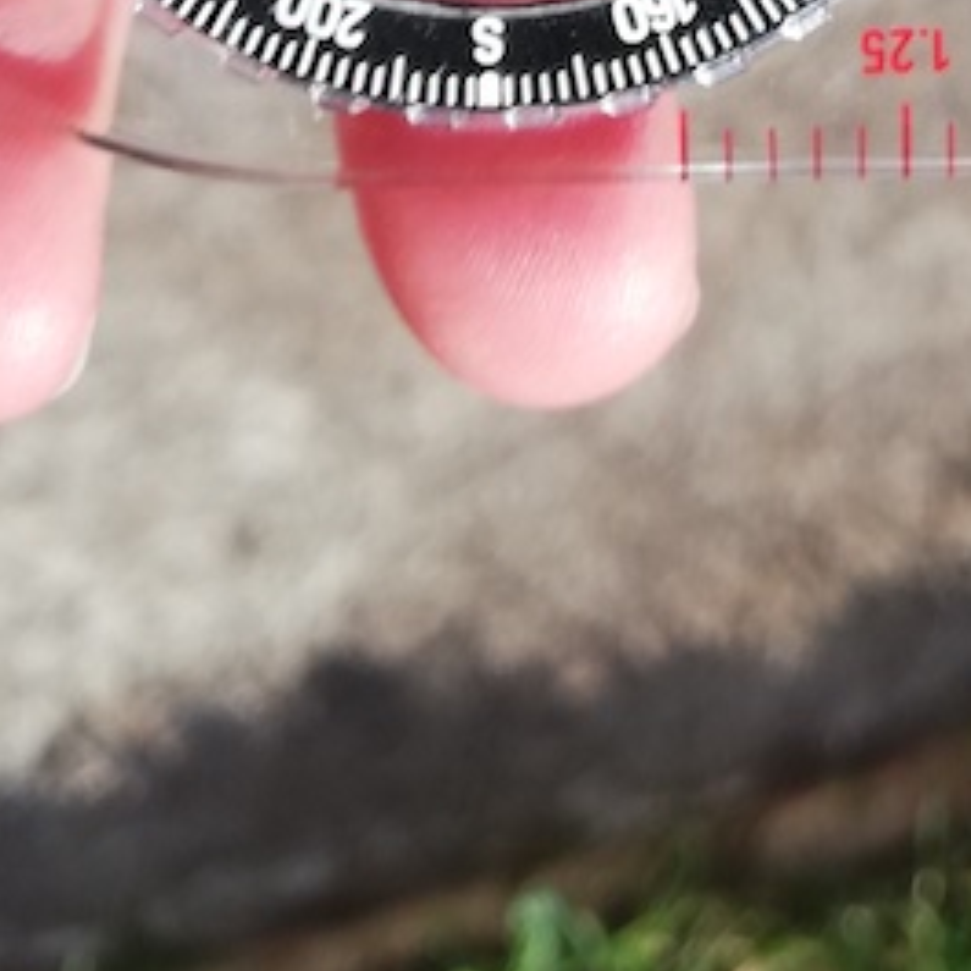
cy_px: -559
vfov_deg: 18.5
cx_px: 1015
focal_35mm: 81
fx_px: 2571
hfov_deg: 20.6
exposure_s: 1/645
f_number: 2.2
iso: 50
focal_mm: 3.81
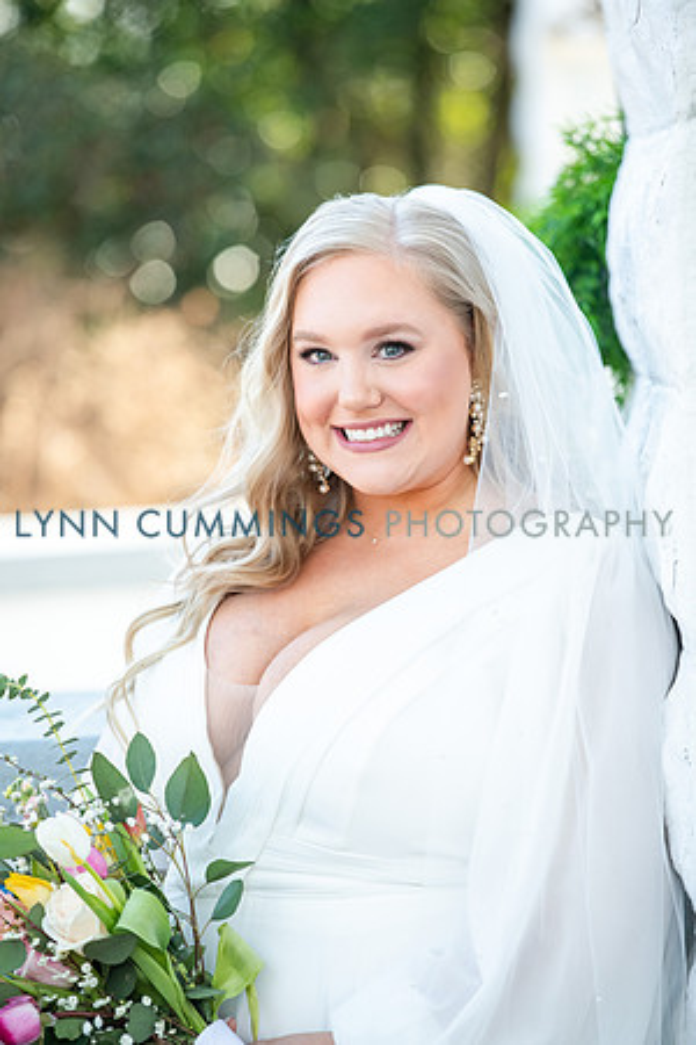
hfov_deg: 7.4
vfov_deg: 11.1
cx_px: 348
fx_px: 5365
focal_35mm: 185
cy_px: 522
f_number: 3.5
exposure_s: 1/1250
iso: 640
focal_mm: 185
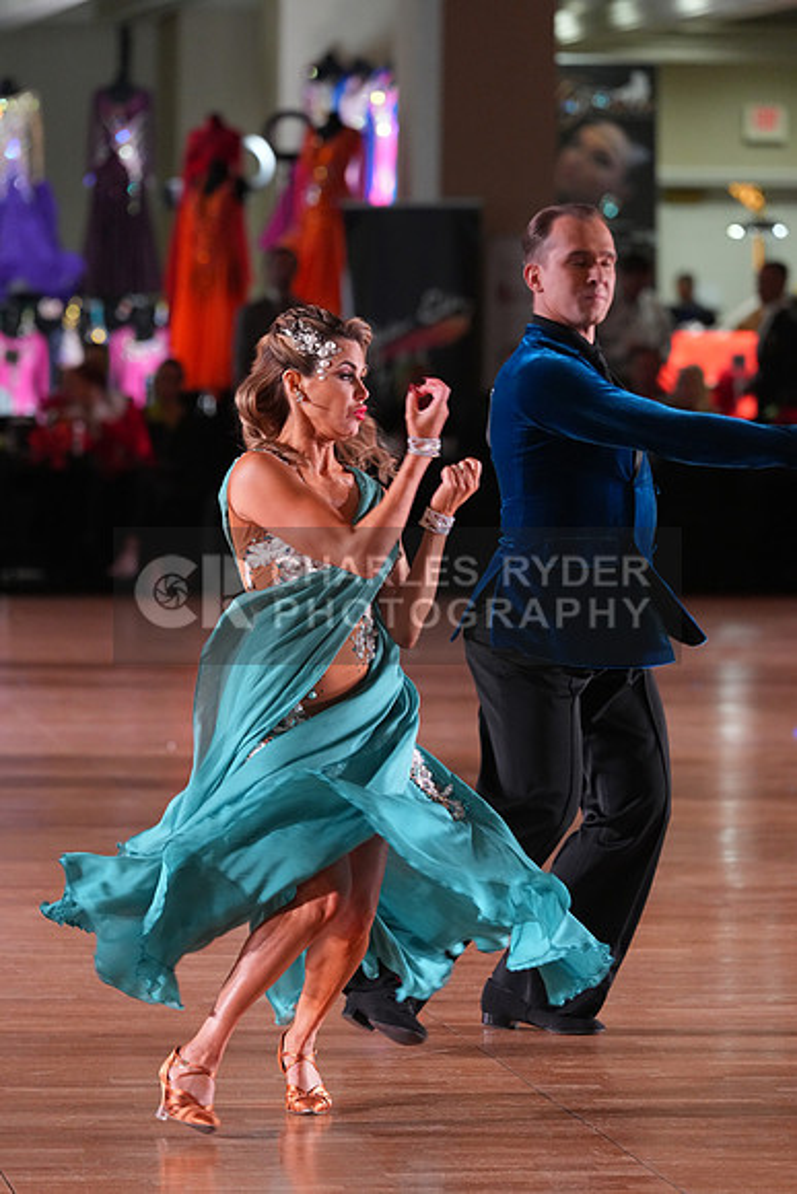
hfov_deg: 6.9
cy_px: 597
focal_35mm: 200
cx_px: 398
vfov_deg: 10.3
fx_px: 6637
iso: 4000
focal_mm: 200
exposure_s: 1/200
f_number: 5
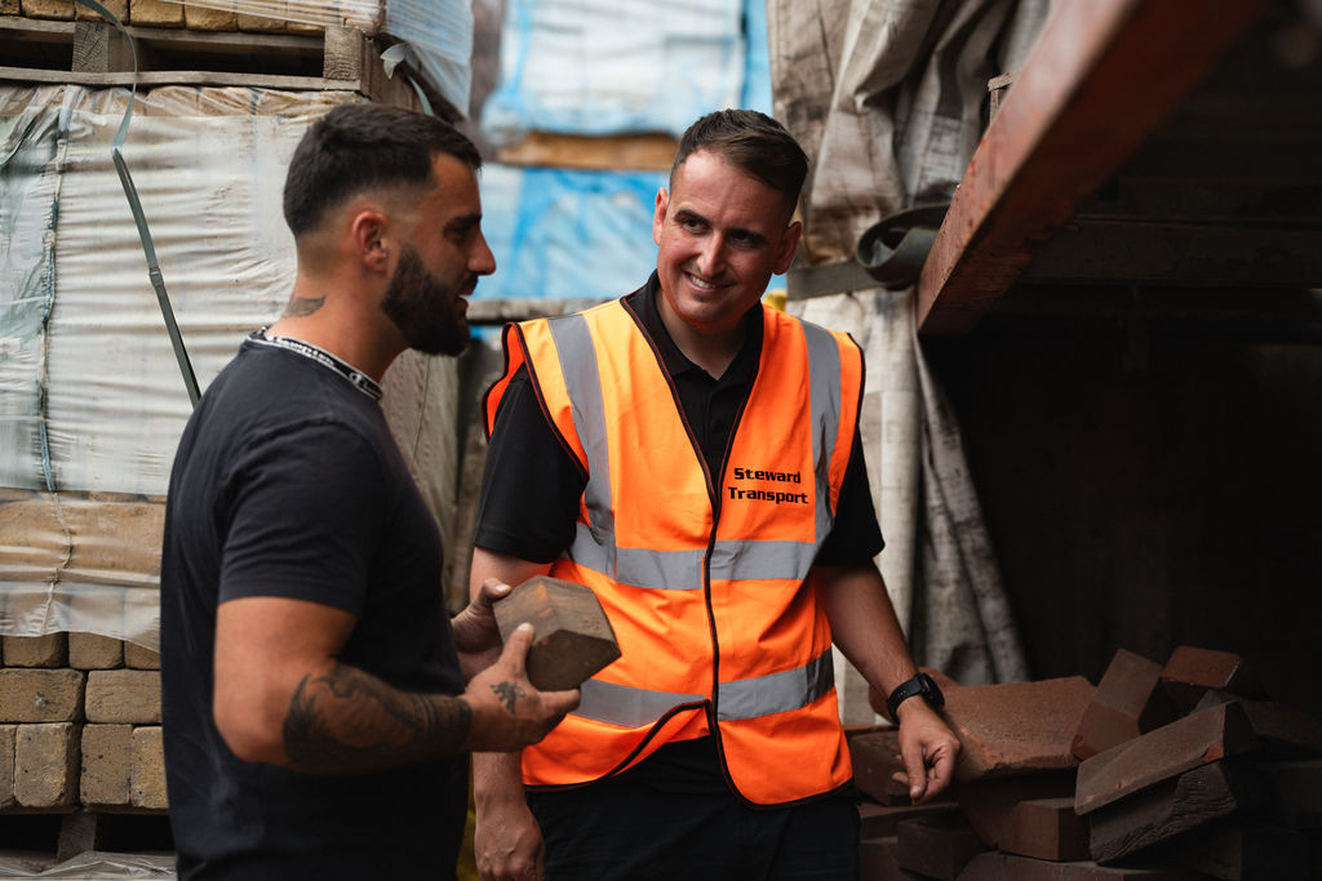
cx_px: 696
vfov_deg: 15.7
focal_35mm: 87
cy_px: 441
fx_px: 3188
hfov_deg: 23.4
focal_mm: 80
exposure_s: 1/1000
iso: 200
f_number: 2.8
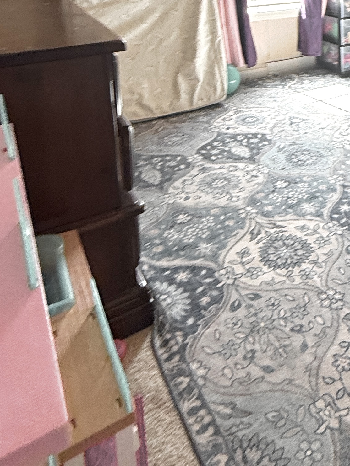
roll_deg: -2.8
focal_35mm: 38
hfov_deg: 31.6
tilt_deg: -9.7
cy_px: 9
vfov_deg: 42.8
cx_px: 418
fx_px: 512
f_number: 2.2
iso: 125
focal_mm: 2.22
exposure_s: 1/99
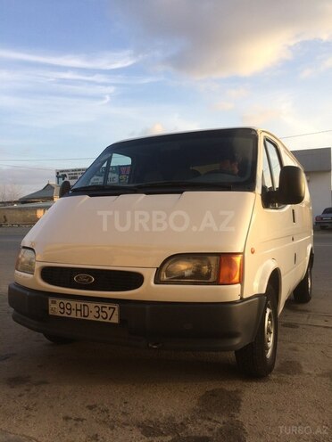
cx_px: 166
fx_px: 371
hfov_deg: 48.2
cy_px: 221
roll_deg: +0.8
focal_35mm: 29
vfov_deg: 61.7
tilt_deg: -2.6
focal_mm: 4.15
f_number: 2.2
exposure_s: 1/662
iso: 32
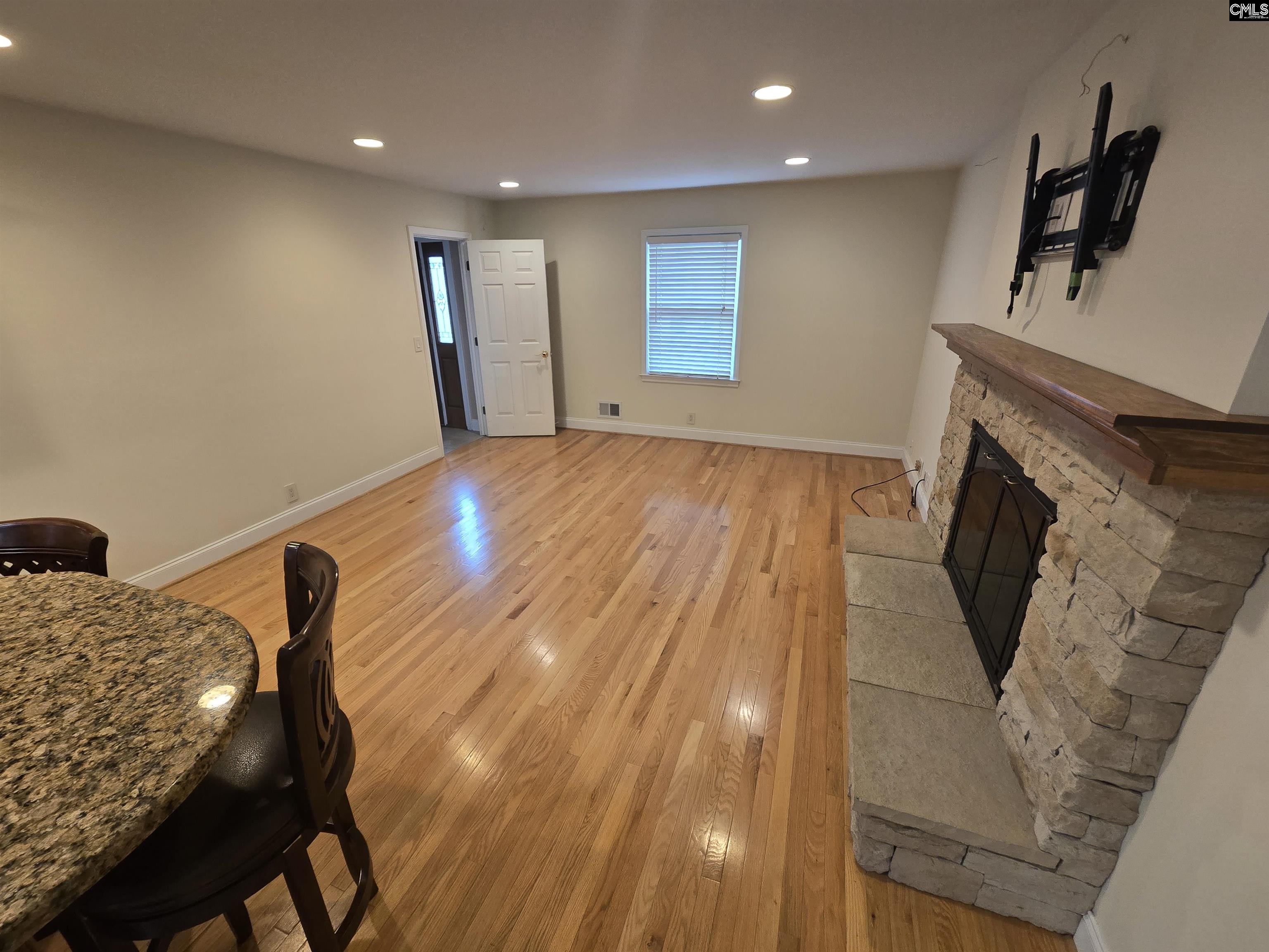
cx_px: 634
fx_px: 477
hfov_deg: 106.2
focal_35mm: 13
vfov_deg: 89.9
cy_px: 476
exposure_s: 1/60
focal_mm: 2.2
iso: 160
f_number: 2.2
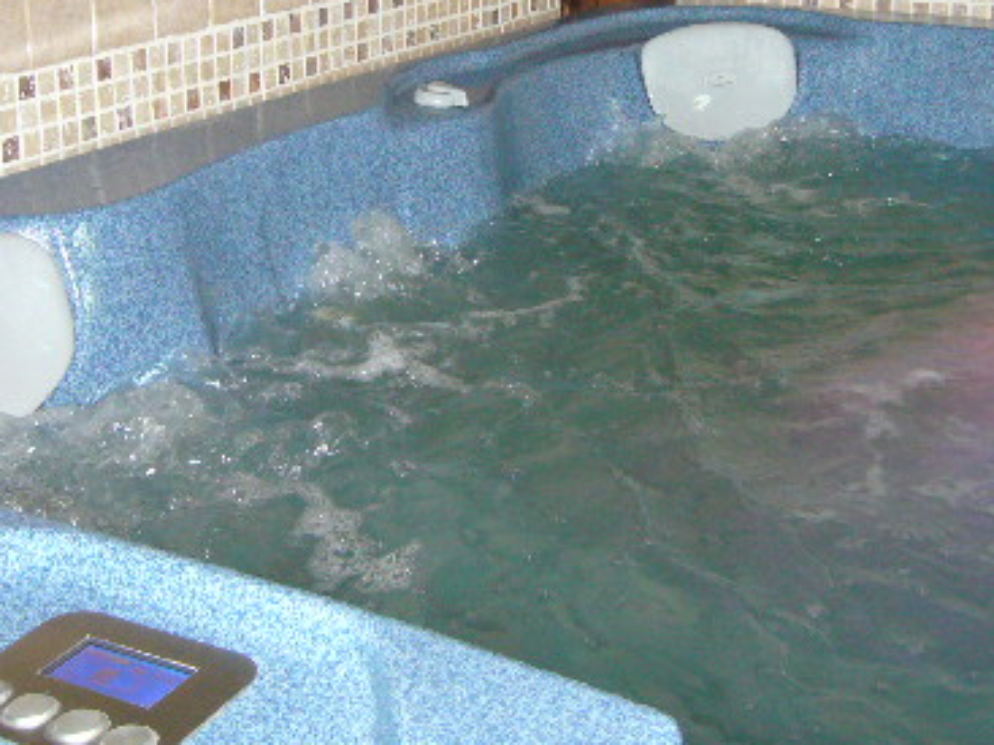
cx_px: 520
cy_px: 133
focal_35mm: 61
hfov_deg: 31.7
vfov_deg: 23.6
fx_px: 1751
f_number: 2.8
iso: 250
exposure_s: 1/30
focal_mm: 5.8
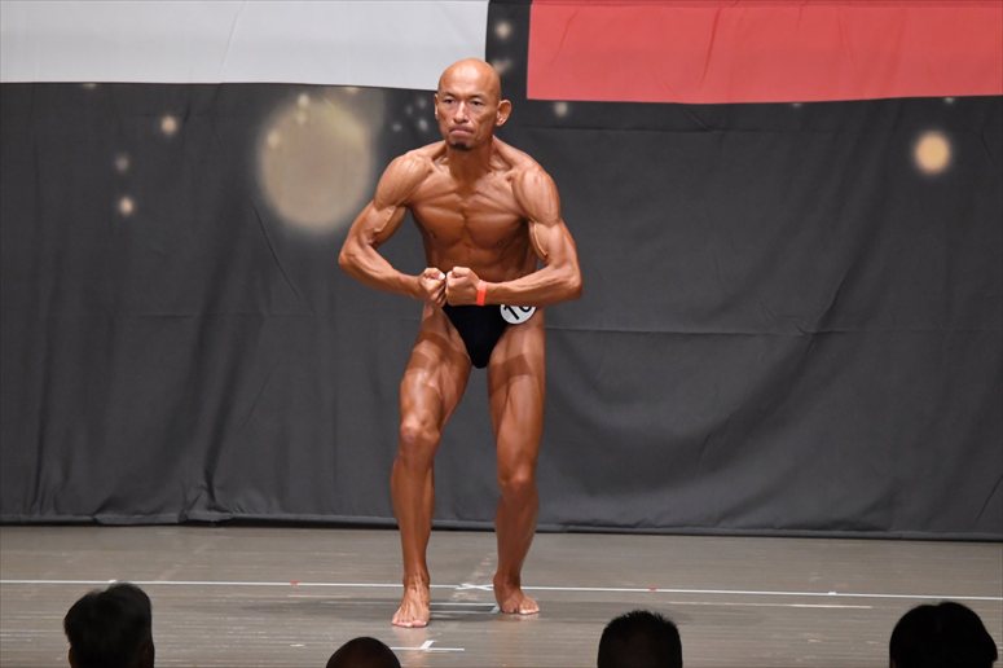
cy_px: 334
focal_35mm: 240
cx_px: 502
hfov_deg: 8.6
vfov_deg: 5.7
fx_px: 6683
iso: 6400
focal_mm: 160
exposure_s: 1/400
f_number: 5.6
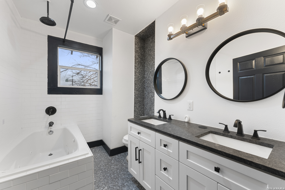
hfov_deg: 104.2
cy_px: 95
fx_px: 111
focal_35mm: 14
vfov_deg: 81.3
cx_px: 142
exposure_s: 1/2
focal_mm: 14
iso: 800
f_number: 5
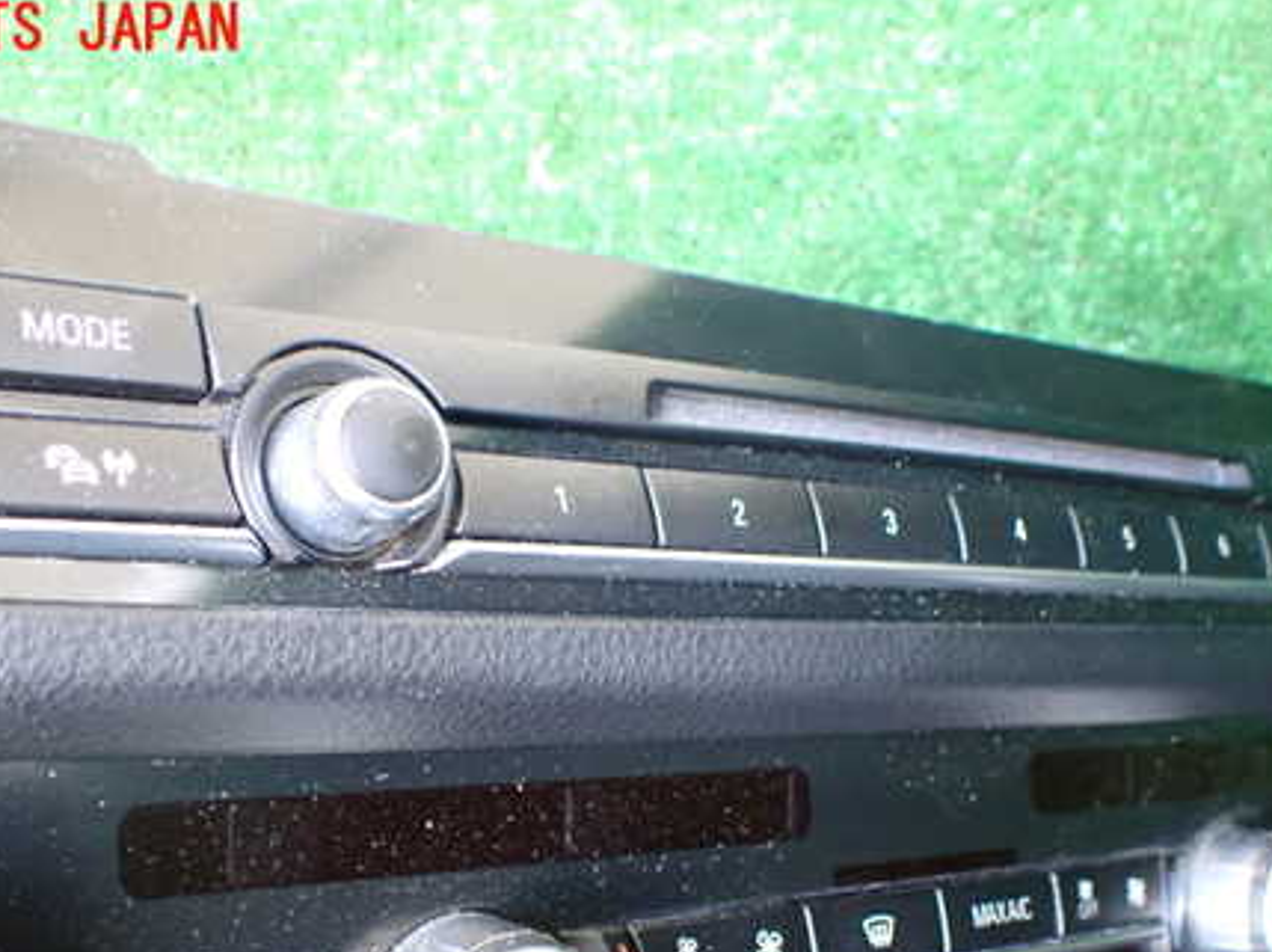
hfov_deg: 44.8
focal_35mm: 42
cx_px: 590
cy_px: 661
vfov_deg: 33.9
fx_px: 1542
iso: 800
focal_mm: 5.4
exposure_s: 1/50
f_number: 2.3
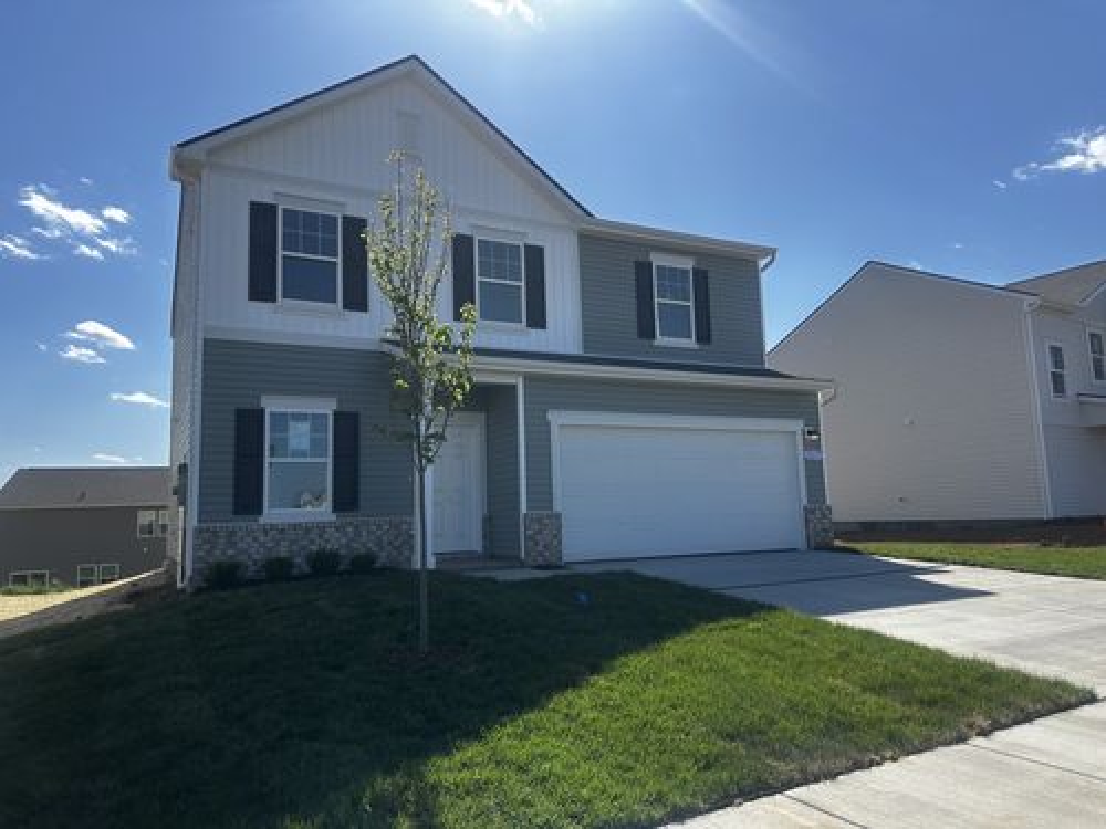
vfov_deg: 56.8
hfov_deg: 71.6
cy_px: 414
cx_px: 553
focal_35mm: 24
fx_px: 767
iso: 80
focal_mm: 6.86
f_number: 1.78
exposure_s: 1/5525
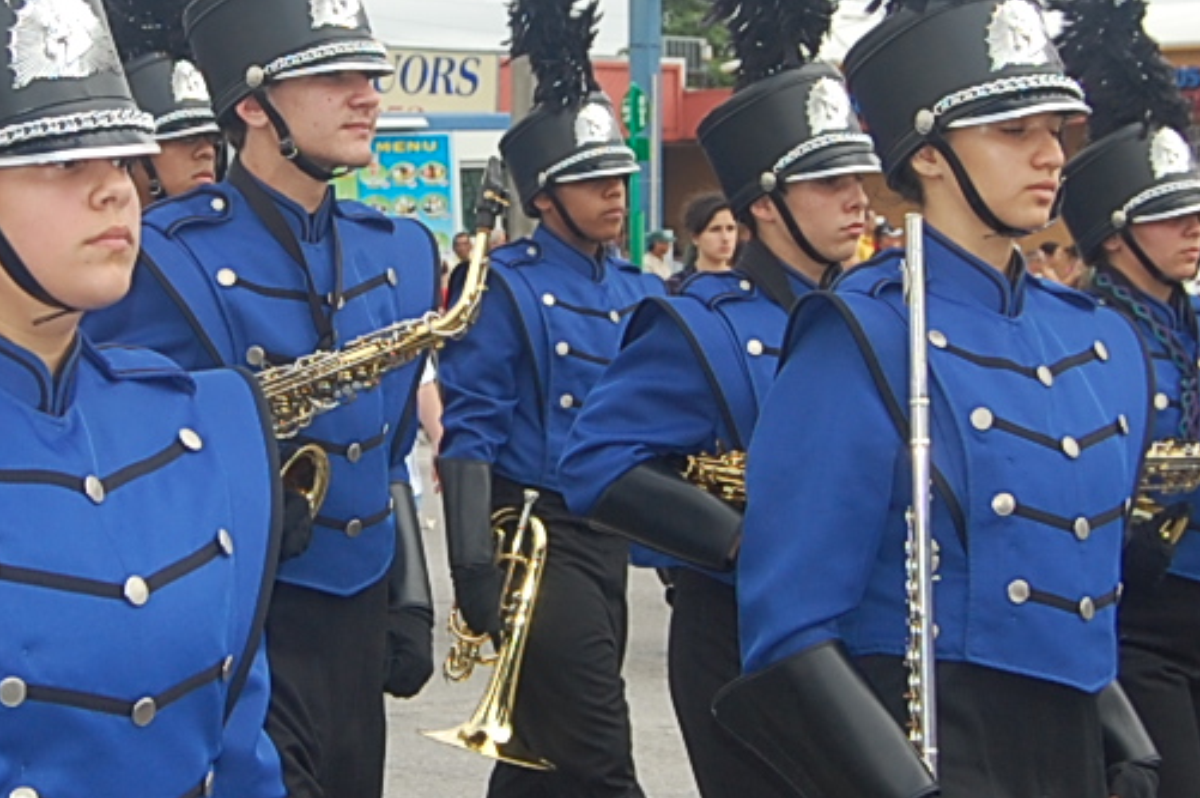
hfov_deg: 17.4
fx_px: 3896
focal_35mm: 117
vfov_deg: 11.7
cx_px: 319
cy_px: 232
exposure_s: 1/500
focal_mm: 26
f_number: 5.6
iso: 200
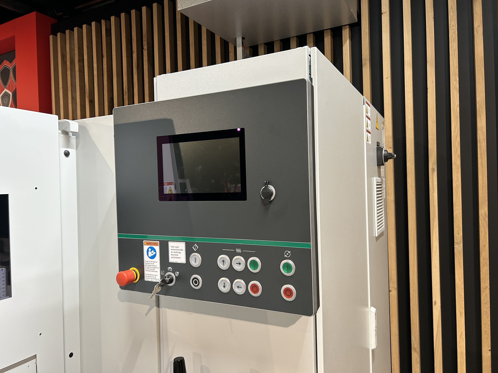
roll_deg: +2.5
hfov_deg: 67.3
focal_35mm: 26
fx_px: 374
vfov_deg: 53.1
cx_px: 249
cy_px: 186
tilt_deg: +1.7
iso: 125
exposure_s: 1/100
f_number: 1.5
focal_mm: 5.7
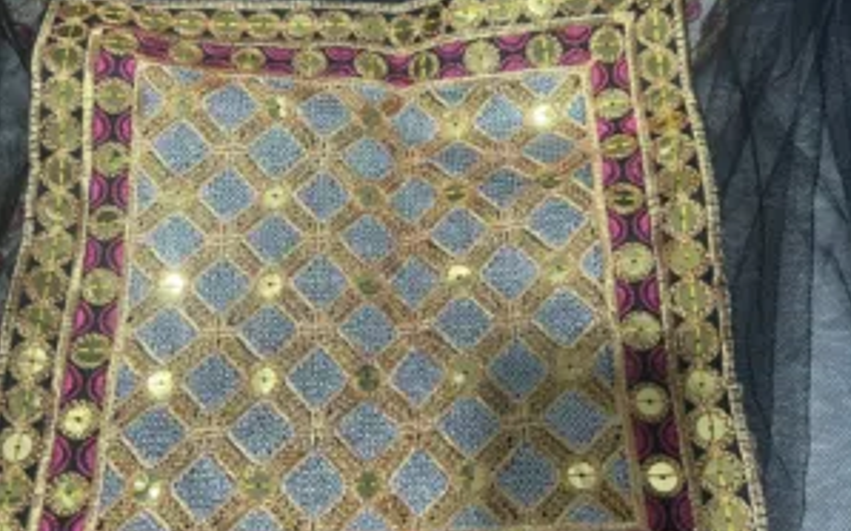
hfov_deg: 52.8
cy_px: 231
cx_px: 426
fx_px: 858
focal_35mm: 37
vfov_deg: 34.4
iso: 80
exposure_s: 1/50
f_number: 1.5
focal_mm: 5.7
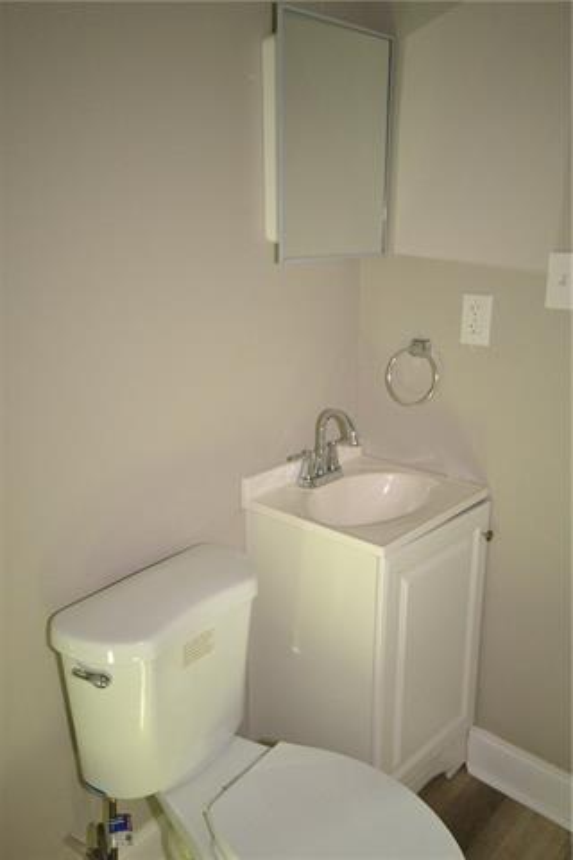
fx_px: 716
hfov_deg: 43.6
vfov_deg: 61.9
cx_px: 286
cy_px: 430
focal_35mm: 30
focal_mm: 20
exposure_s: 1/60
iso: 3200
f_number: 5.6
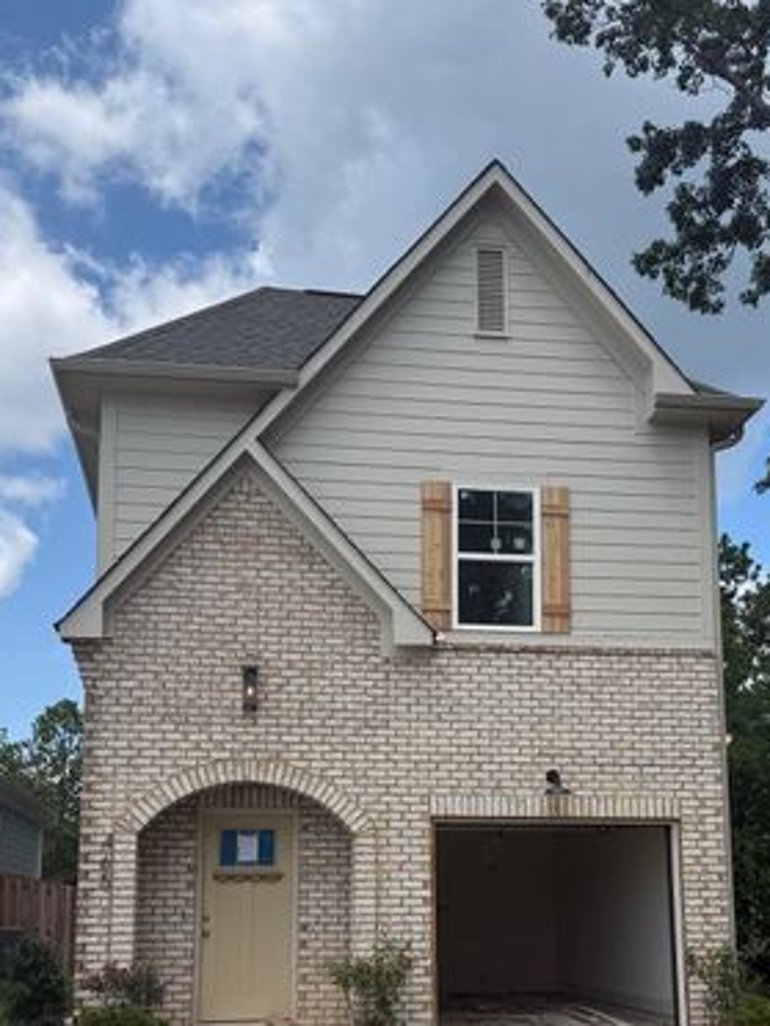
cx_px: 419
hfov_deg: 33.6
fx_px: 1275
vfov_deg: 42.8
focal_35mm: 43
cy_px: 735
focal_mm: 6.76
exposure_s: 1/4673
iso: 80
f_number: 1.78
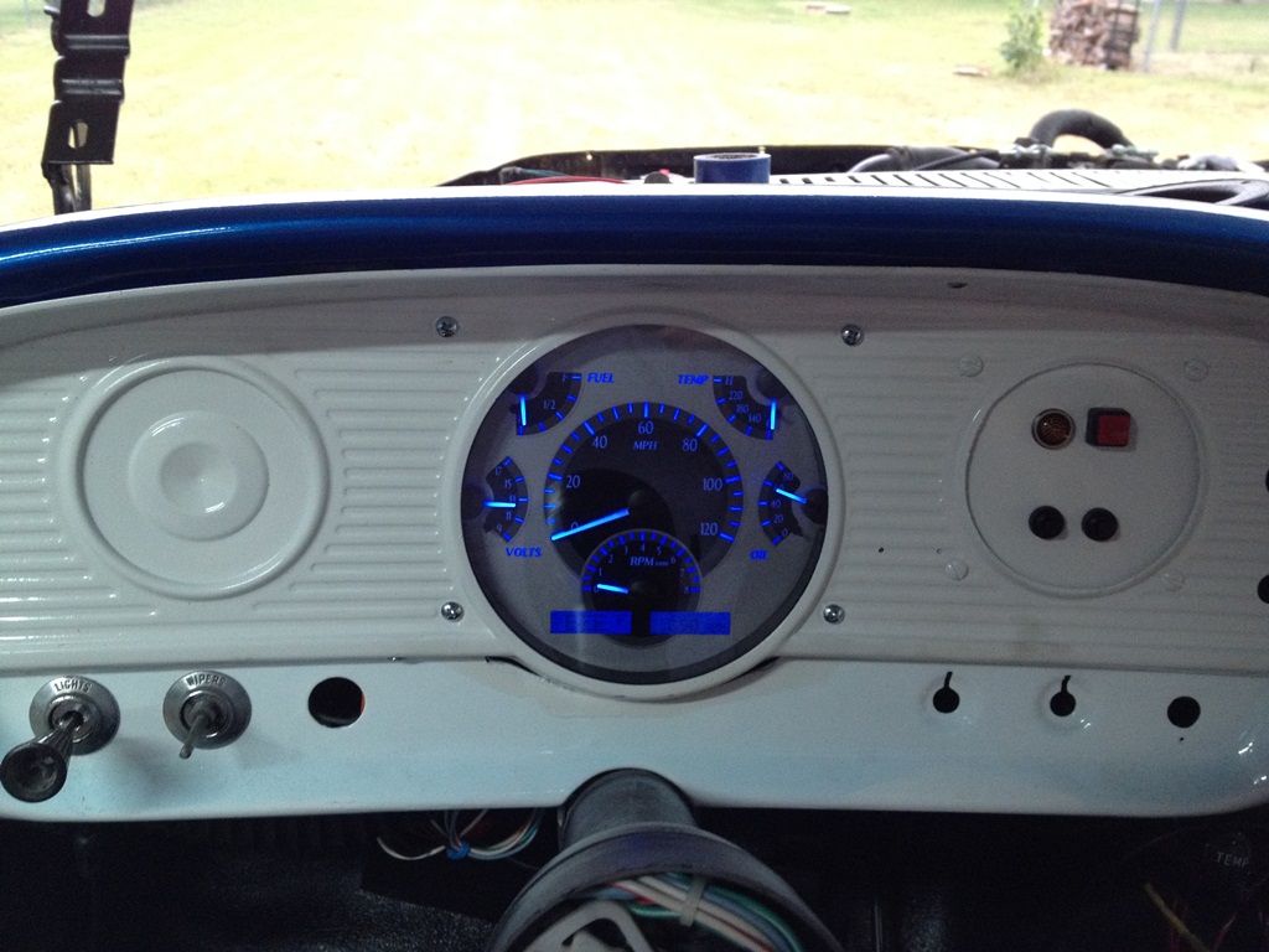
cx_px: 634
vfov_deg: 40.7
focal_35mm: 35
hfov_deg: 52.6
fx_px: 1283
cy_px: 476
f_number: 2.4
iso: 250
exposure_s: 1/20
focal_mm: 4.28
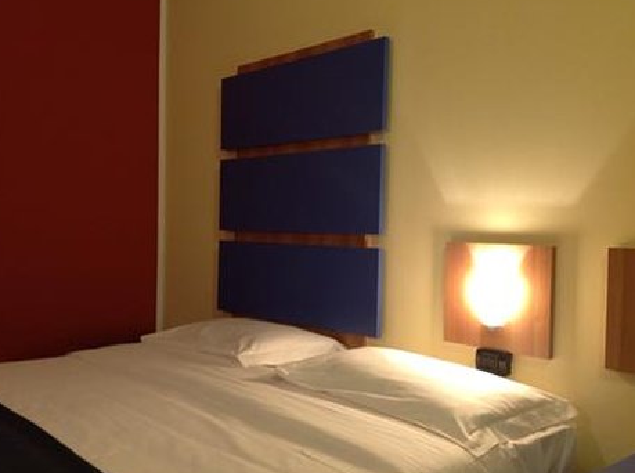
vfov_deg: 36.7
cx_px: 333
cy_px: 243
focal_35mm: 39
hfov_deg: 47.9
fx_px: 714
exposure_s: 1/17
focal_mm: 4.28
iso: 200
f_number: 2.4
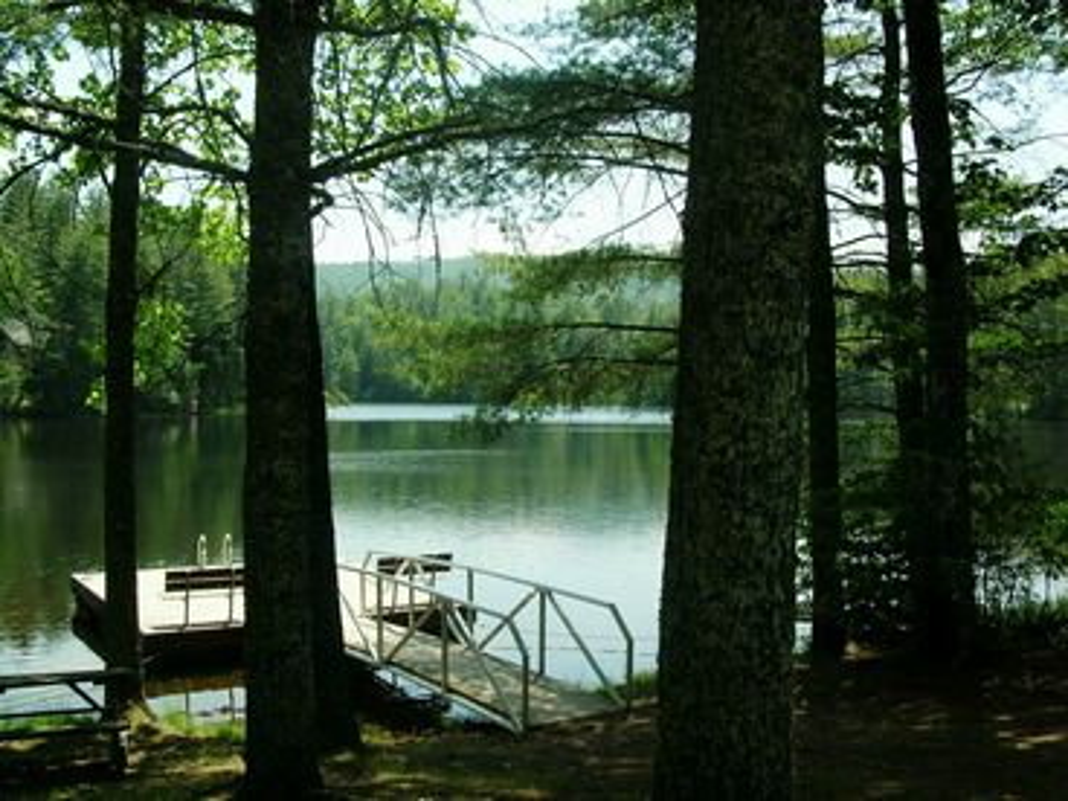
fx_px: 1111
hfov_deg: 51.4
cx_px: 534
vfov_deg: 39.7
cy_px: 400
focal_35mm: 36
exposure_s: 1/400
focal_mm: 6
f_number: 3.7
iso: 50
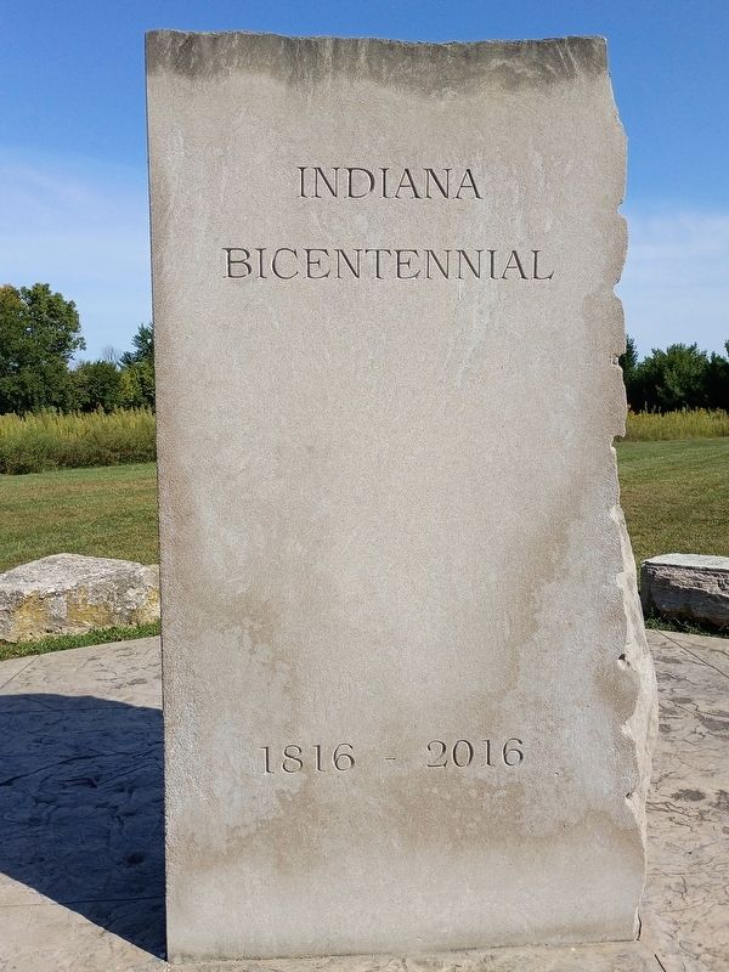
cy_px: 486
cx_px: 364
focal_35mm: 29
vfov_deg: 61.7
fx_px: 814
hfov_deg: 48.2
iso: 102
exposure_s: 1/1142
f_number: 1.8
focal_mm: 4.27
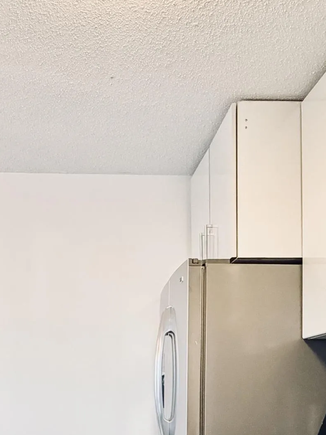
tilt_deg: -0.6
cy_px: 404
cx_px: 82
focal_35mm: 41
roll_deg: -0.3
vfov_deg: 41.5
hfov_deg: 34.4
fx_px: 515
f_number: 2.2
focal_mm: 2.22
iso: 250
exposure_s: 1/120
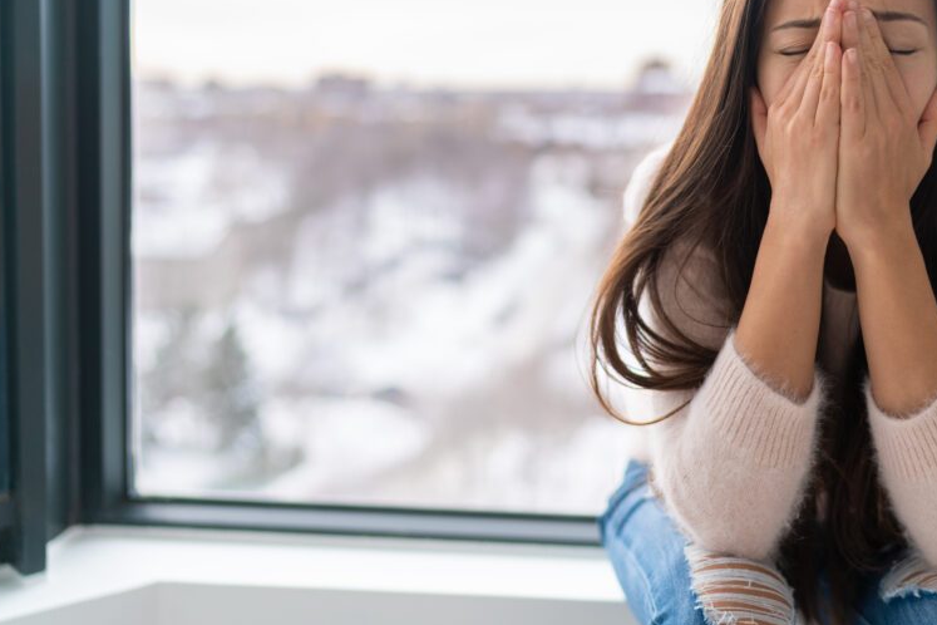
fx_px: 1249
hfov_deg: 40.9
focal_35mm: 48
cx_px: 563
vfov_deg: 27.9
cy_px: 214
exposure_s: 1/60
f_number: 1.6
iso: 100
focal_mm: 35
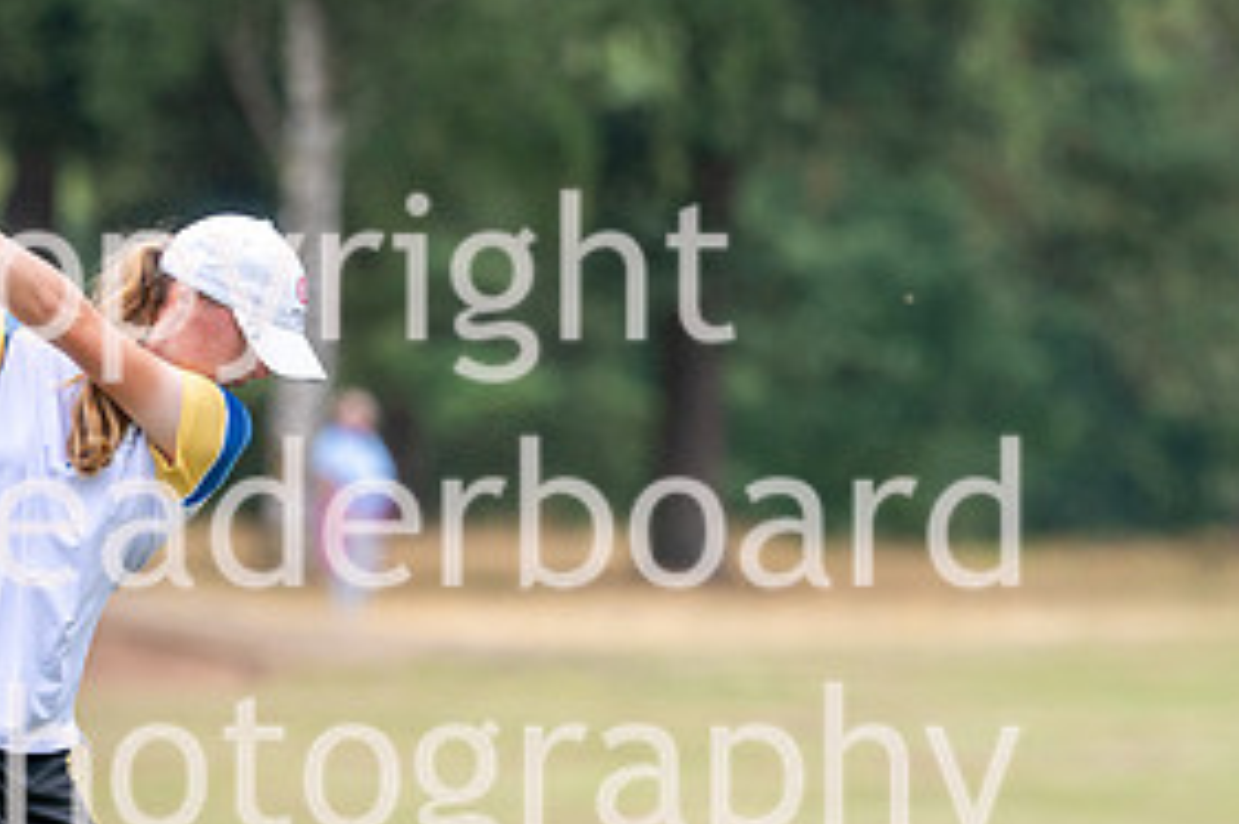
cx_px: 463
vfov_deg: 1.5
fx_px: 31987
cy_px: 555
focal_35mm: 930
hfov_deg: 2.2
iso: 400
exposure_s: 1/1250
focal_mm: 300
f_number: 5
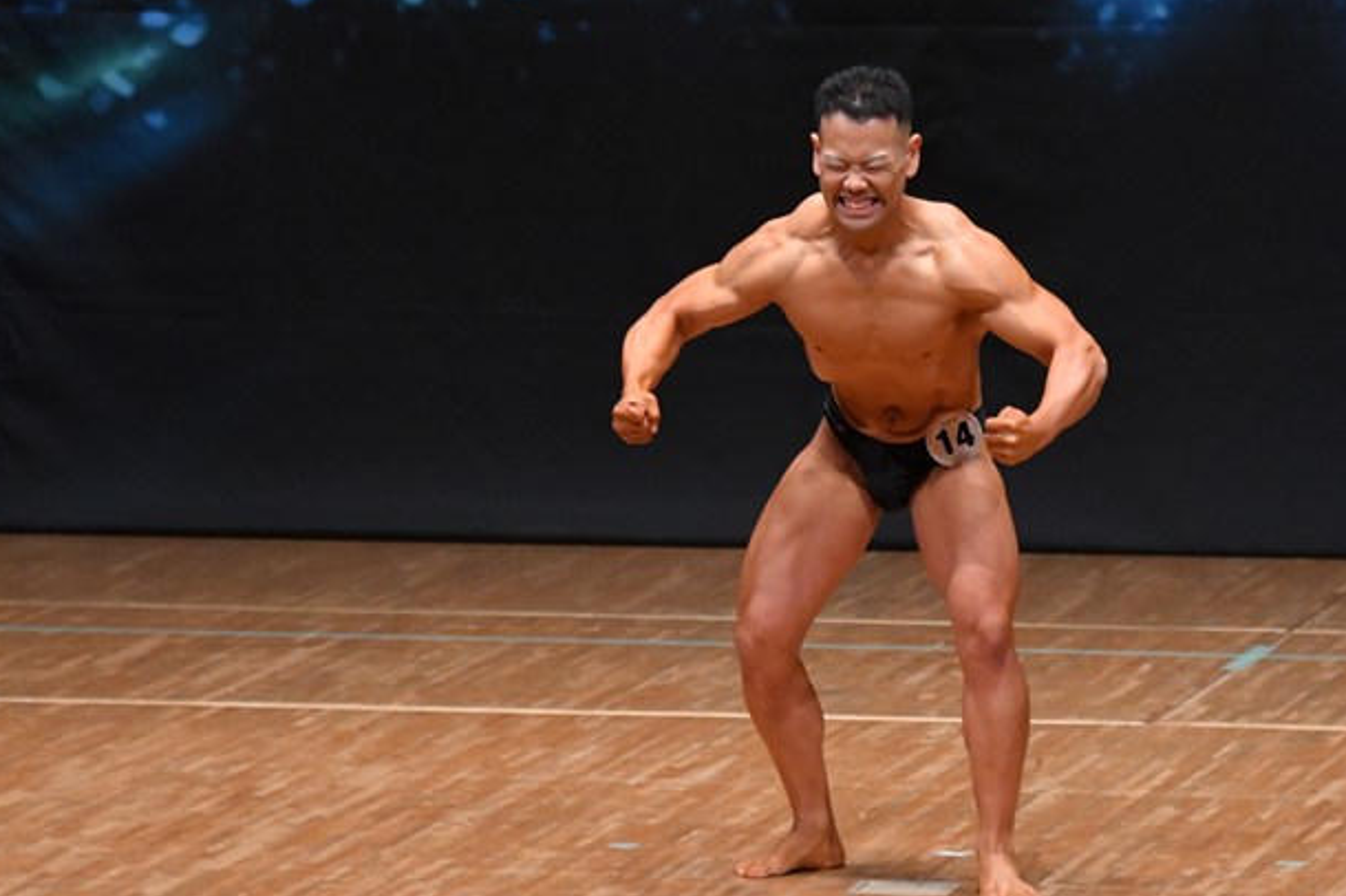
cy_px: 547
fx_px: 12817
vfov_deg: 4.0
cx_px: 829
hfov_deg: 6.0
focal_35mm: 343
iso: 5000
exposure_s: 1/400
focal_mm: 180
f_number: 5.6
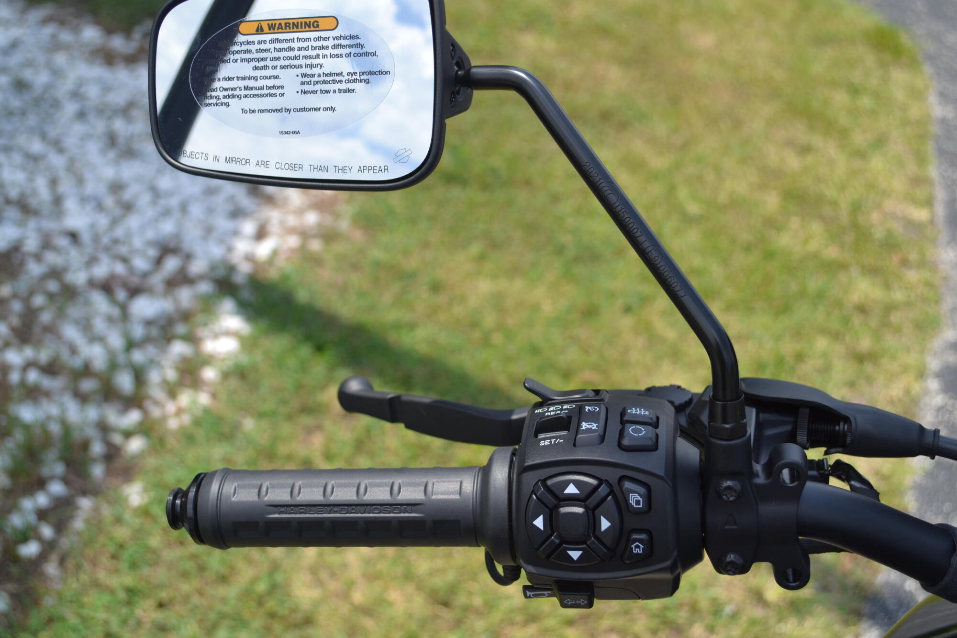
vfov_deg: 28.1
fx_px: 1276
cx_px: 478
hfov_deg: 41.1
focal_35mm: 48
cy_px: 319
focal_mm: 32
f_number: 4.8
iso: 100
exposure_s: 1/400
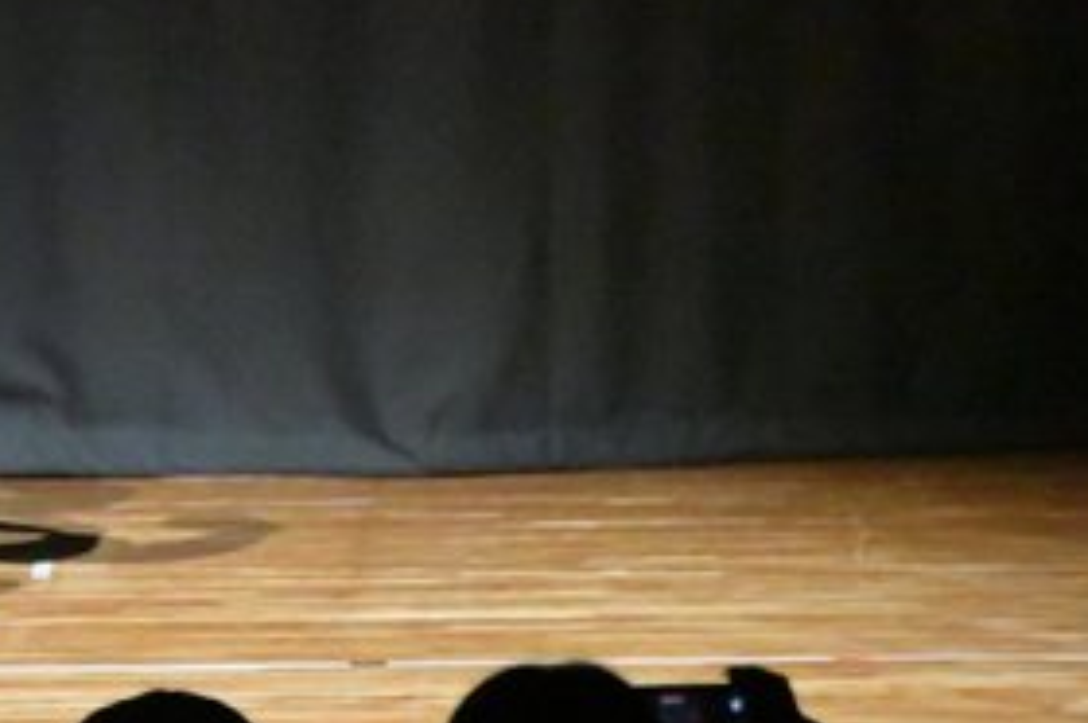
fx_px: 21342
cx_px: -216
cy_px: -159
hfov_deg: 2.9
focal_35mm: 707
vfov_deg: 1.9
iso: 25600
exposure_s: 1/400
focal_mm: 170
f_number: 5.6
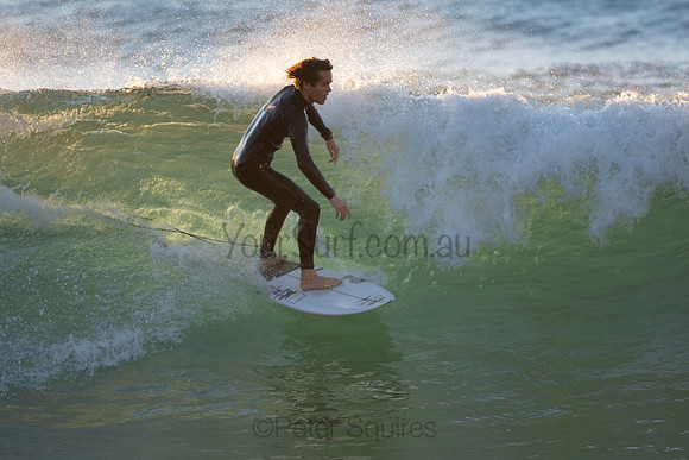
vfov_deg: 1.8
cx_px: 344
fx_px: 14357
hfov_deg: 2.7
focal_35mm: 750
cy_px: 230
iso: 560
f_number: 5.6
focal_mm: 500
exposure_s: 1/500
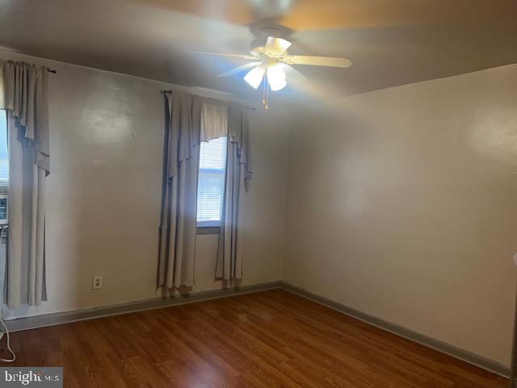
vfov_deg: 53.1
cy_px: 194
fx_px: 388
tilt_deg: -2.3
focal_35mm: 26
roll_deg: -4.0
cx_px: 258
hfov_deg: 67.3
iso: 100
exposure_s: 1/100
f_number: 1.5
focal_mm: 5.7
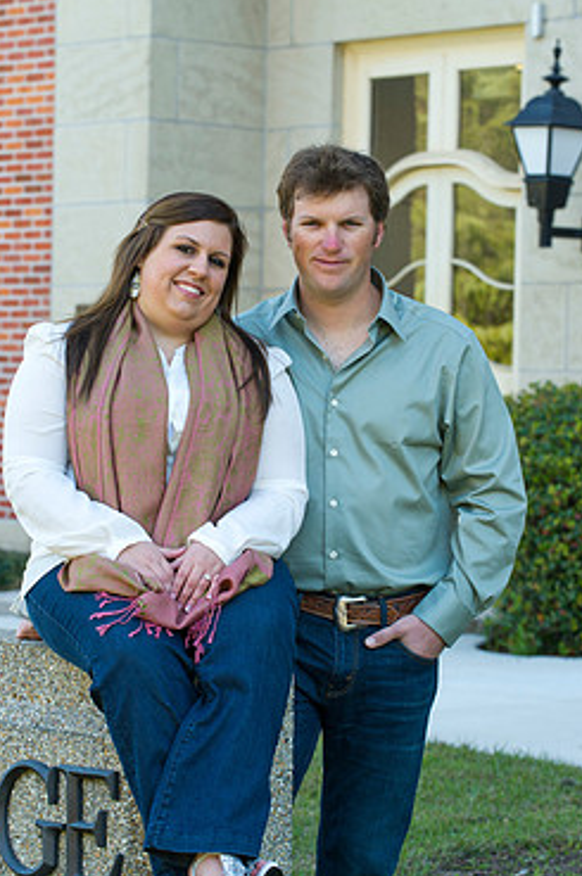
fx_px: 3258
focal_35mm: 134
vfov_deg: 15.3
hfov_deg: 10.2
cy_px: 477
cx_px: 246
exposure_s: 1/125
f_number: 5.6
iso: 400
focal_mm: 110
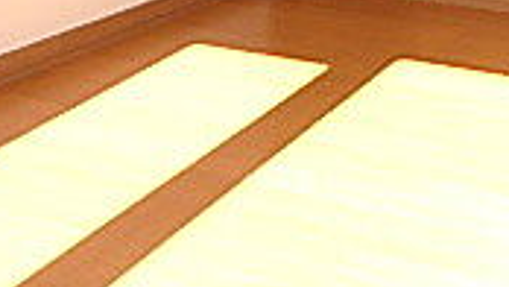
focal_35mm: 84
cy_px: -322
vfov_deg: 12.4
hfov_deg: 24.4
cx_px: 477
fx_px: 1134
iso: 125
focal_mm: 3.7
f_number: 3.5
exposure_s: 1/100
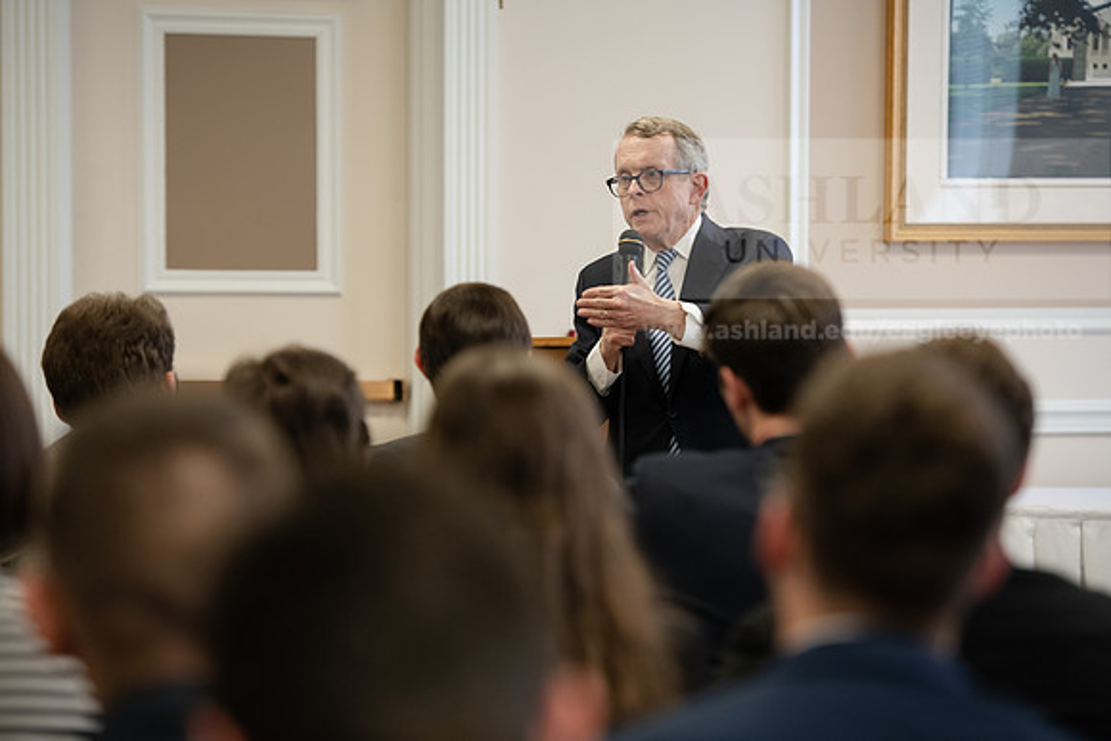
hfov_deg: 16.4
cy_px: 370
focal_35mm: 125
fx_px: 3858
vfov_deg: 11.0
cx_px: 556
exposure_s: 1/200
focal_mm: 125
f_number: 3.2
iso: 1250
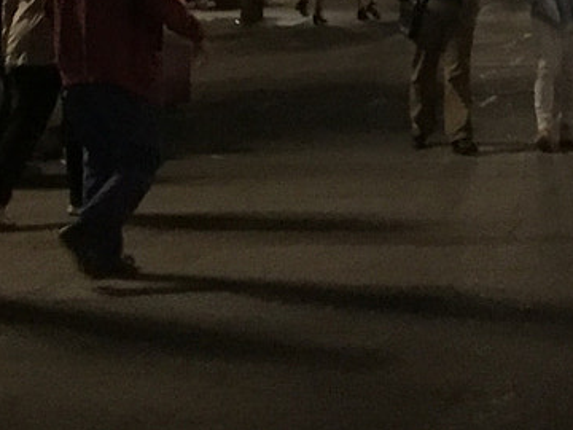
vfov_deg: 10.9
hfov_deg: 14.4
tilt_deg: +3.8
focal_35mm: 129
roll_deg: -1.4
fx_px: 2135
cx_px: 836
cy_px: -290
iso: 320
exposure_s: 1/17
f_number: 2.2
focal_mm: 4.15
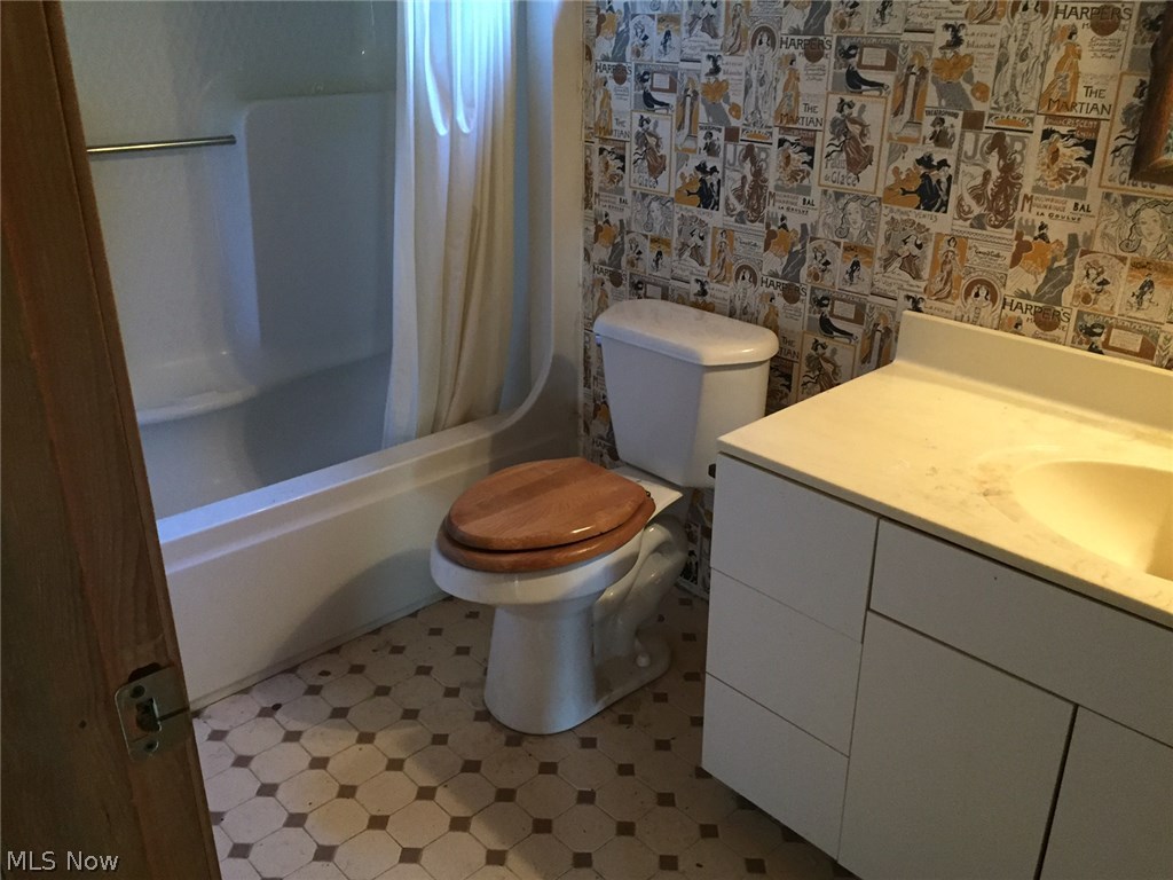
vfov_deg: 48.2
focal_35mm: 29
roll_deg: -0.6
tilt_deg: -24.1
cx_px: 586
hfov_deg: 61.7
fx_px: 983
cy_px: 440
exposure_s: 1/20
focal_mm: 4.15
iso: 250
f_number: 2.2
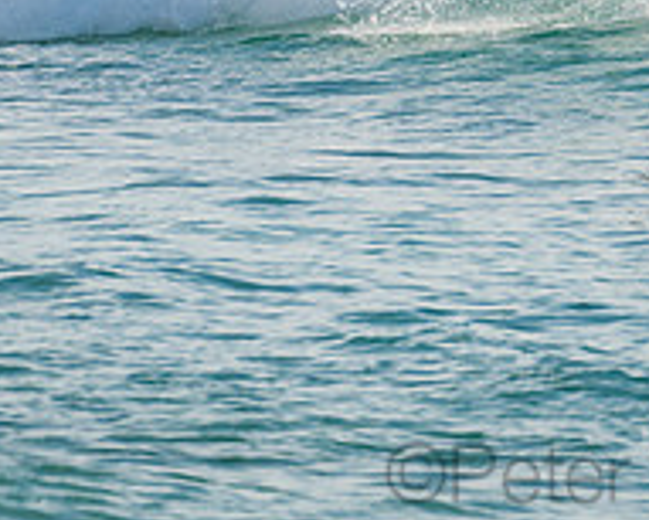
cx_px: 649
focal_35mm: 1427
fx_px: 27424
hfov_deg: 1.4
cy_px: -90
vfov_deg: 1.1
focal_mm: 500
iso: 180
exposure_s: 1/2000
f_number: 5.6
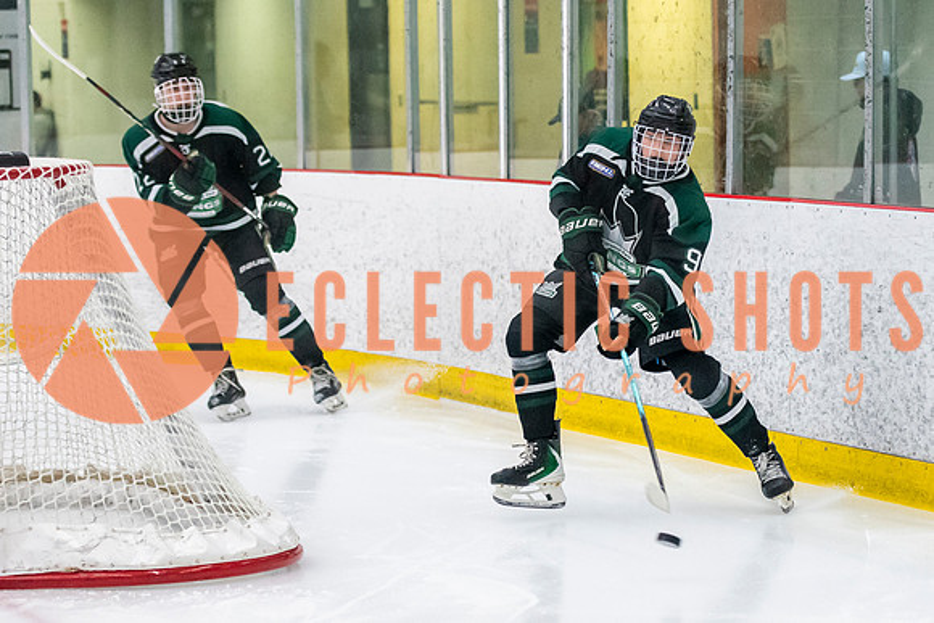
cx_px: 661
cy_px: 353
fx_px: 4009
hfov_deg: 13.3
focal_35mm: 154
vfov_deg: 8.9
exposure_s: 1/640
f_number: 3.2
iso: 3200
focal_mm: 75
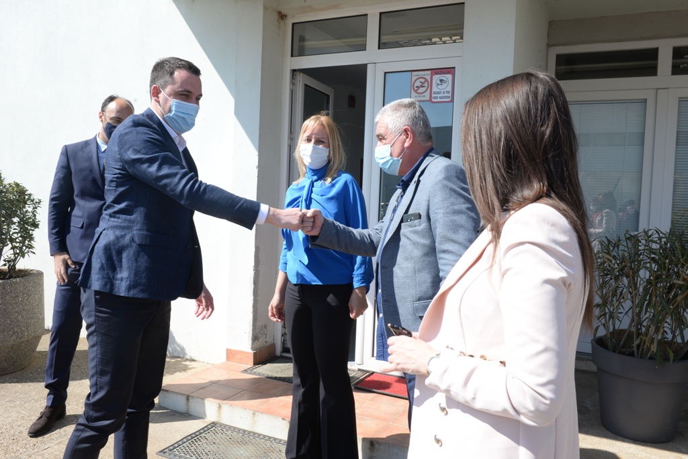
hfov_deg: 60.3
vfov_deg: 42.4
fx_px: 593
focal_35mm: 31
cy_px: 230
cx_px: 344
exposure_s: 1/200
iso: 400
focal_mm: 31
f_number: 14
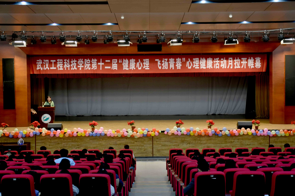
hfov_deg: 41.1
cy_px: 98
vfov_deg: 28.1
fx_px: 393
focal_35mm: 48
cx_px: 148
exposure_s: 1/30
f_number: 4
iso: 800
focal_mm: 32
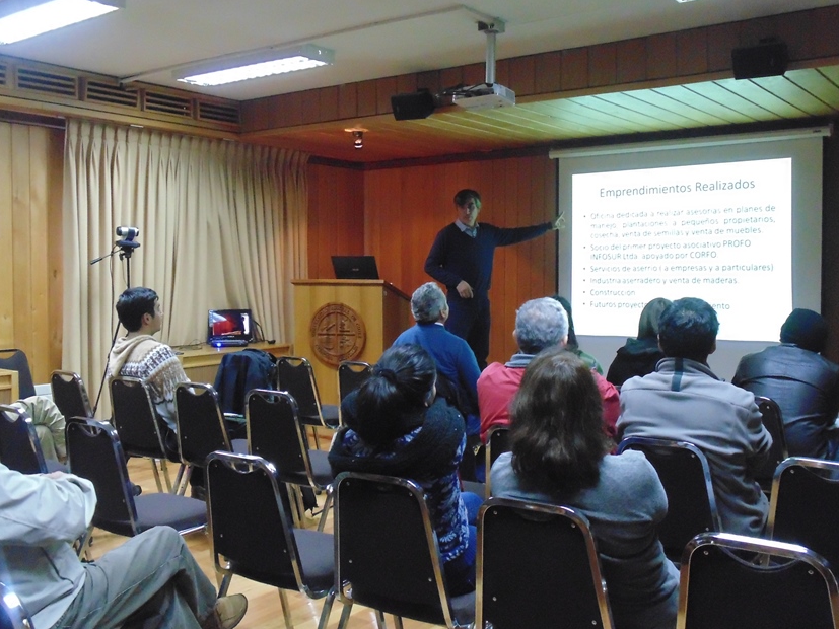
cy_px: 308
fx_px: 897
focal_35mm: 37
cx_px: 404
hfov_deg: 50.1
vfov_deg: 38.7
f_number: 3.4
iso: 800
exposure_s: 1/20
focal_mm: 6.2
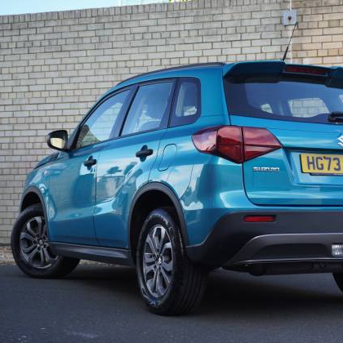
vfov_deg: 22.9
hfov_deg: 22.8
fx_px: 848
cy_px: 173
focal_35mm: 76
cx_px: 227
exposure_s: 1/160
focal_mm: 39
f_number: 5.6
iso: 320
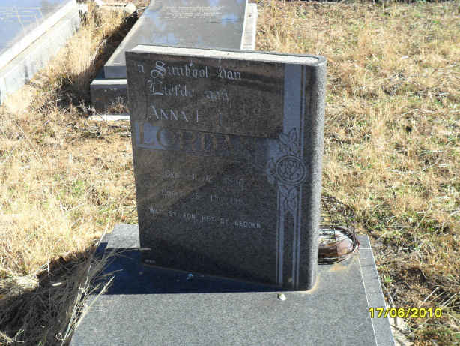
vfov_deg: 28.1
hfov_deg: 36.8
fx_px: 691
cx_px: 230
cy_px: 173
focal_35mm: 52
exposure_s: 1/180
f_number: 5
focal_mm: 9.3
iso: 100
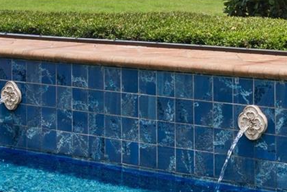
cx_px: 290
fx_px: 909
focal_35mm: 114
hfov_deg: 17.5
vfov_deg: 11.9
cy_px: 19
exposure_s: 1/250
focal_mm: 30
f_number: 5.6
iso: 180
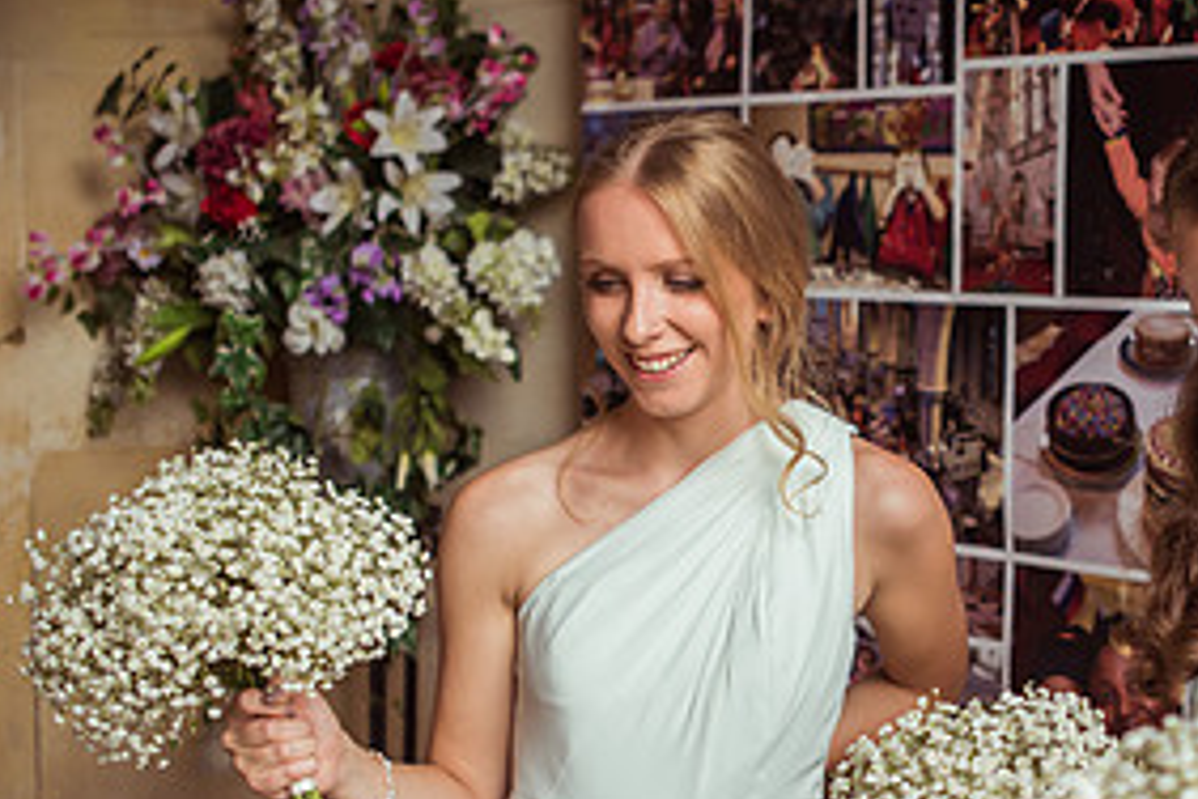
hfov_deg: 27.7
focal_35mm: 72
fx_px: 2396
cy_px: 491
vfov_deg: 18.9
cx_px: 888
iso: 250
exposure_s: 1/800
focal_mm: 35
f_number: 2
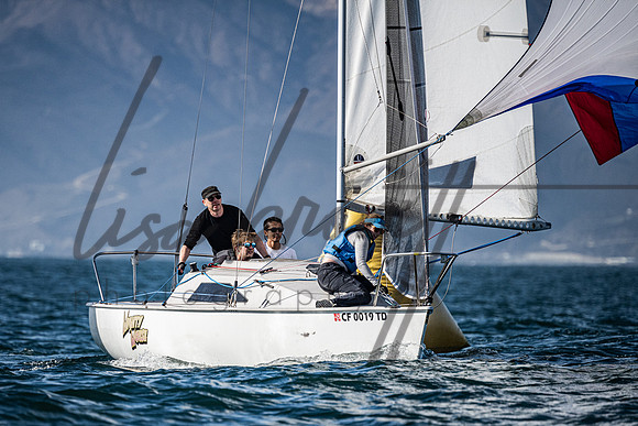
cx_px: 242
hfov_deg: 4.1
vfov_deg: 2.8
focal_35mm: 497
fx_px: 8806
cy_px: 265
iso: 320
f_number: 5.6
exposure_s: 1/3200
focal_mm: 400
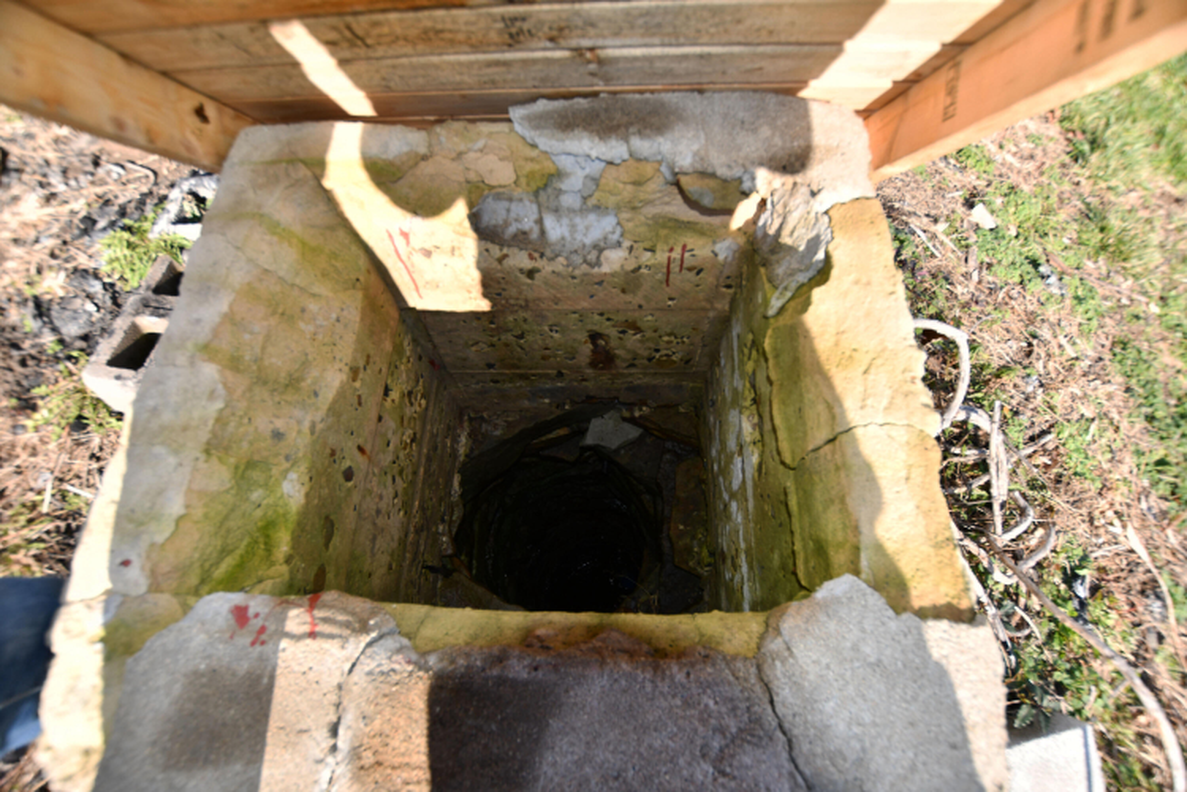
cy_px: 396
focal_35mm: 15
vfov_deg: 77.3
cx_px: 594
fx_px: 495
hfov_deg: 100.4
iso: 100
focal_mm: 10
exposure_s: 1/250
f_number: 4.5
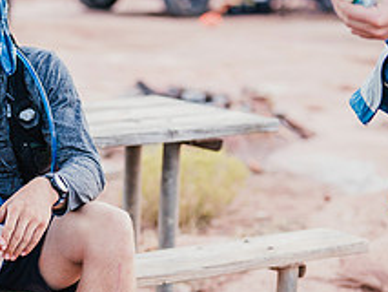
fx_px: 1469
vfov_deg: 11.3
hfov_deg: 15.0
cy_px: 203
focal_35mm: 131
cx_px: 209
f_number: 1.4
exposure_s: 1/250
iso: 100
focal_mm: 50
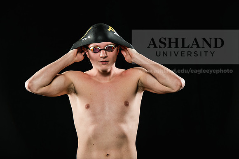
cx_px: 120
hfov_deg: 13.7
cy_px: 80
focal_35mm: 150
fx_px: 996
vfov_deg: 9.2
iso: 320
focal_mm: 150
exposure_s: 1/250
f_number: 6.3
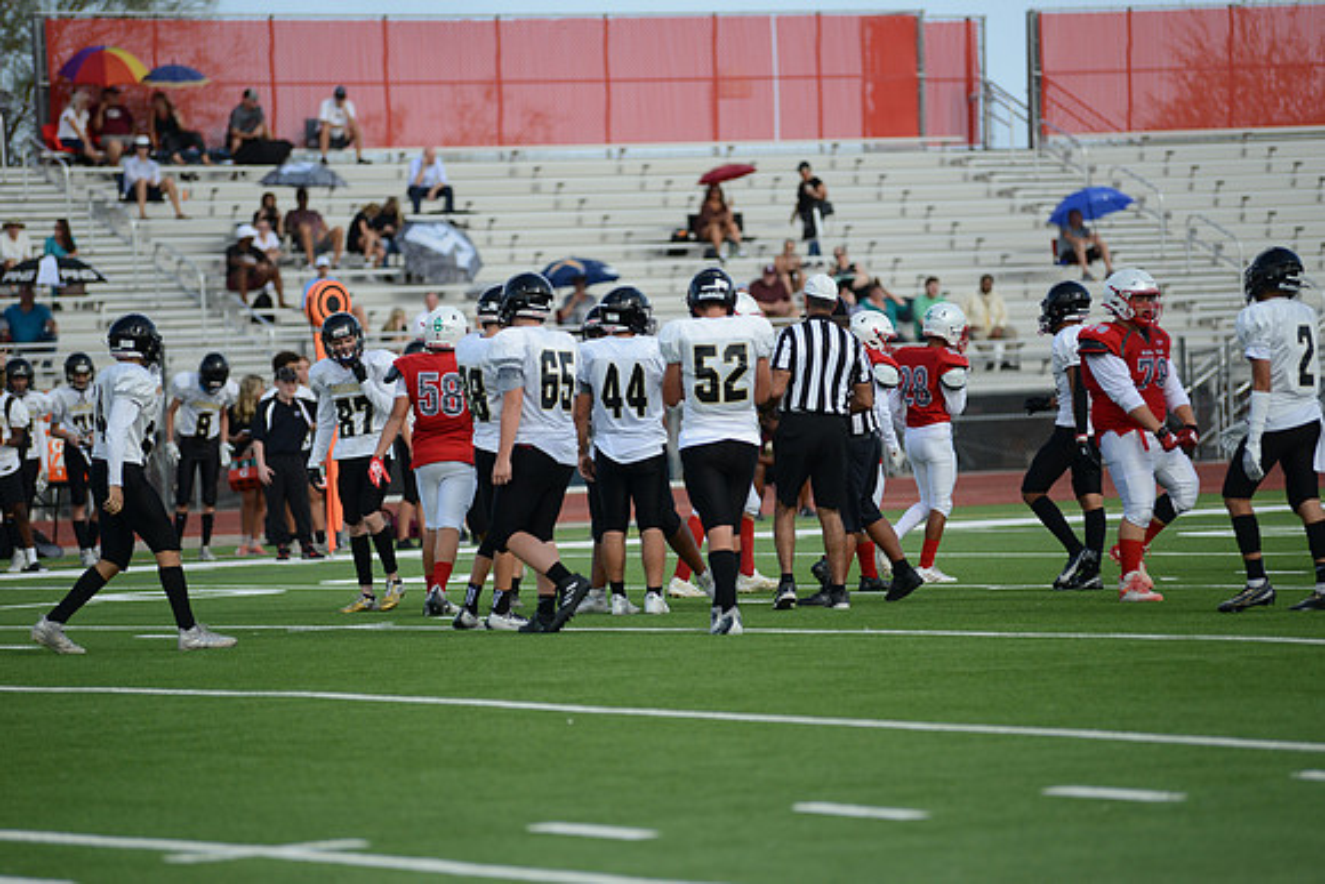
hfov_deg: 10.3
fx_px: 7362
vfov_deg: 6.9
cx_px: 662
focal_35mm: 200
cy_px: 442
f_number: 2.8
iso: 400
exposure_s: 1/4000
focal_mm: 200
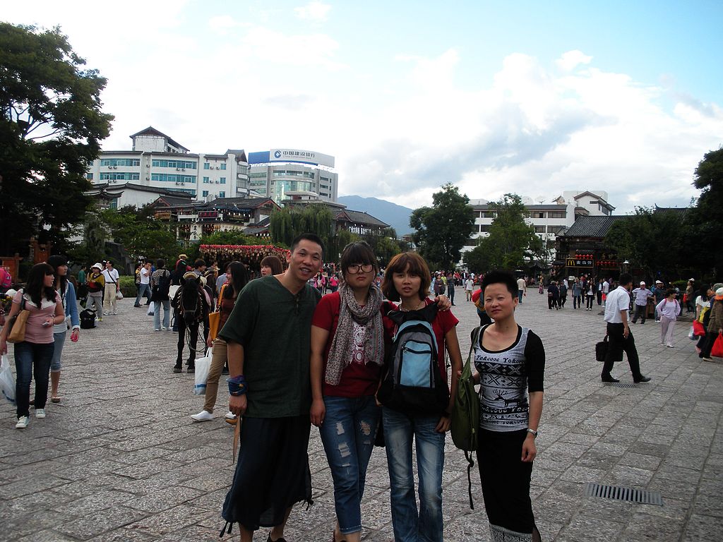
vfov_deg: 39.7
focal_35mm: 36
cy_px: 271
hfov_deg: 51.4
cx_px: 362
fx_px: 752
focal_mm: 6.3
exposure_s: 1/121
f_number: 3.5
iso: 64
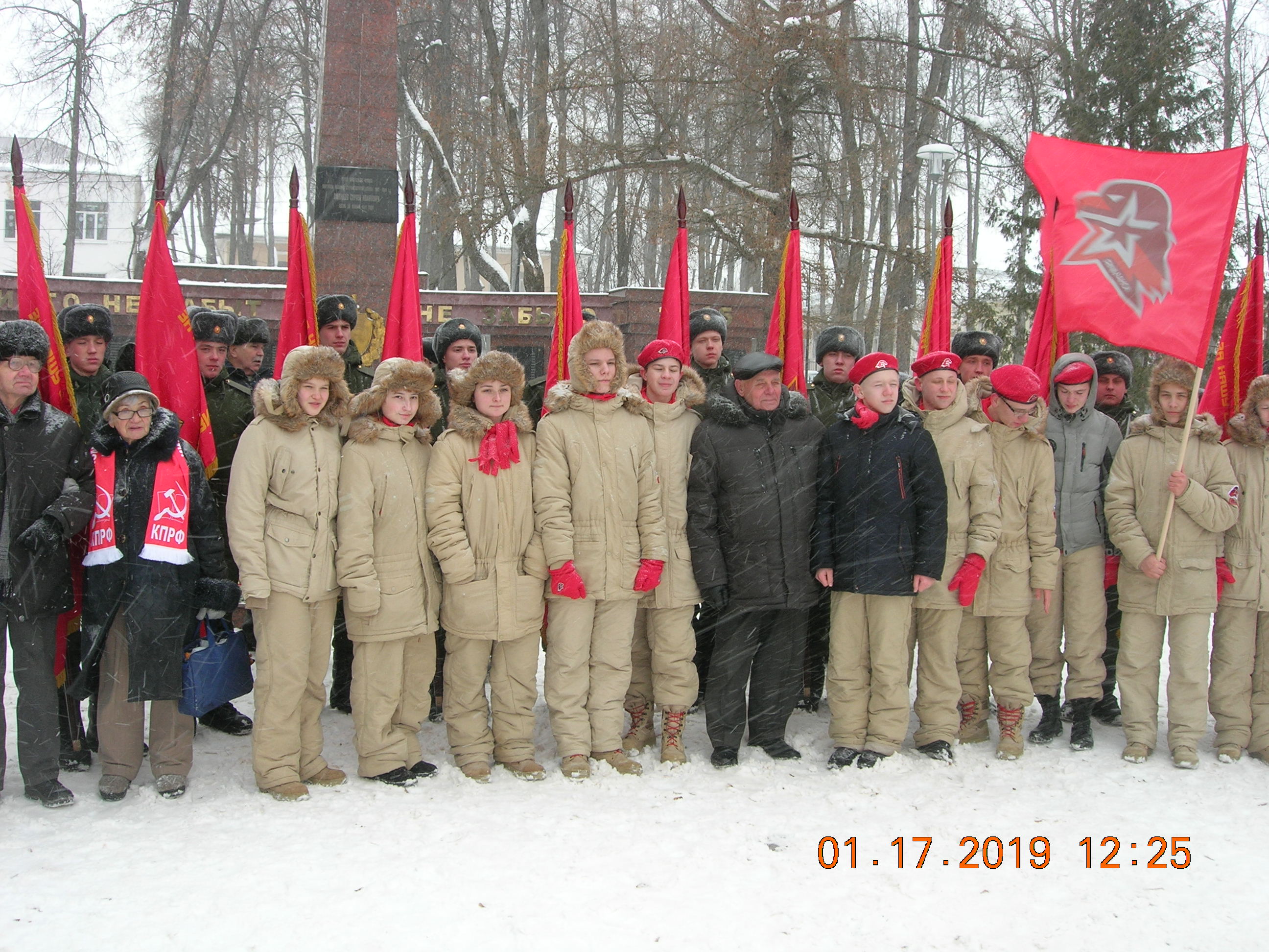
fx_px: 1393
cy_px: 476
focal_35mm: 38
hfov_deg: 49.0
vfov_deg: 37.7
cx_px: 634
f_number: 4.8
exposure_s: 1/58.2
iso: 64
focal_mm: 7.8
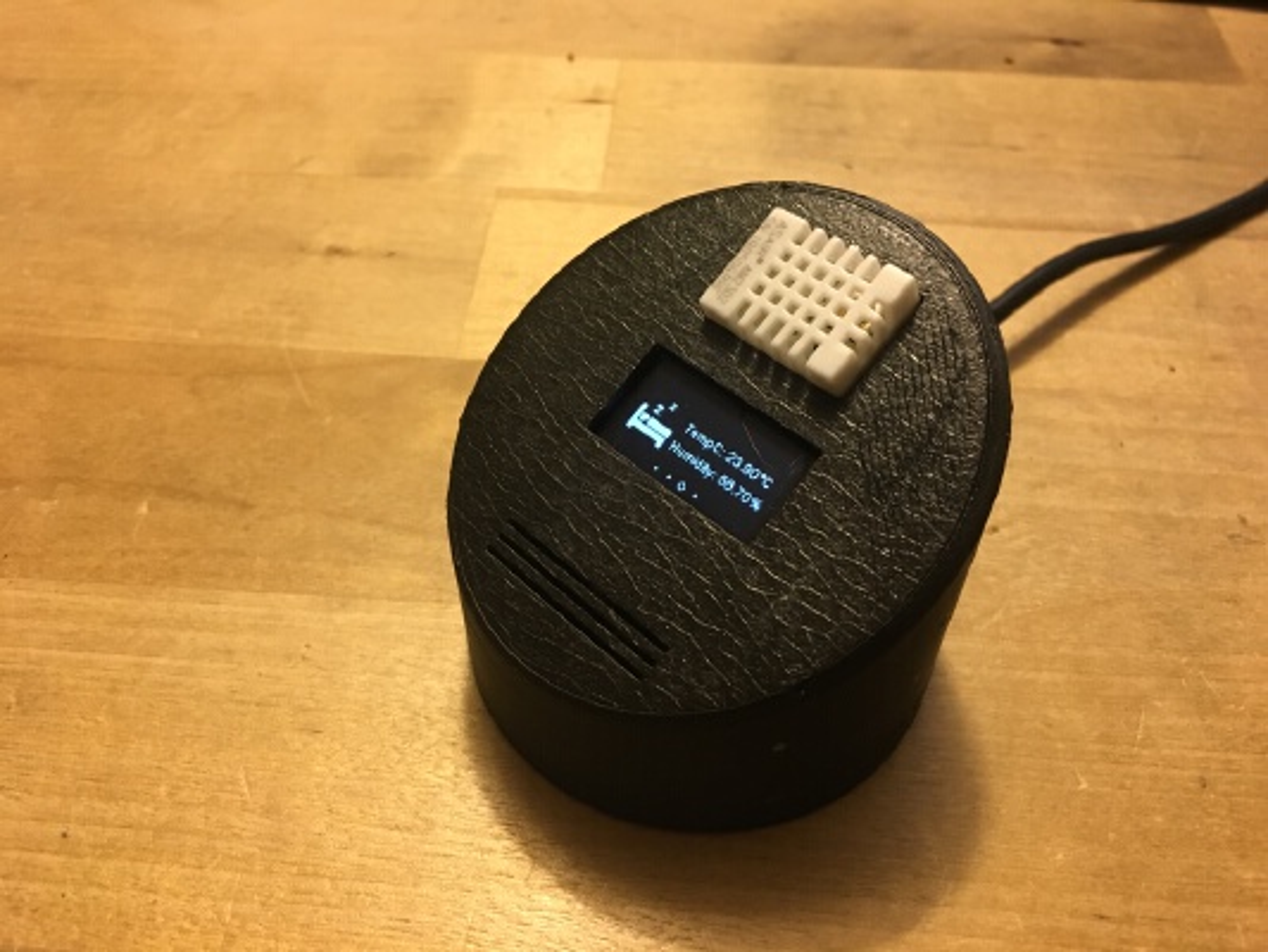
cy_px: 476
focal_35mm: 29
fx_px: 1063
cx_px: 634
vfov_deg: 48.2
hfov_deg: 61.6
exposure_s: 1/33
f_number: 2.2
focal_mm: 4.15
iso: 160
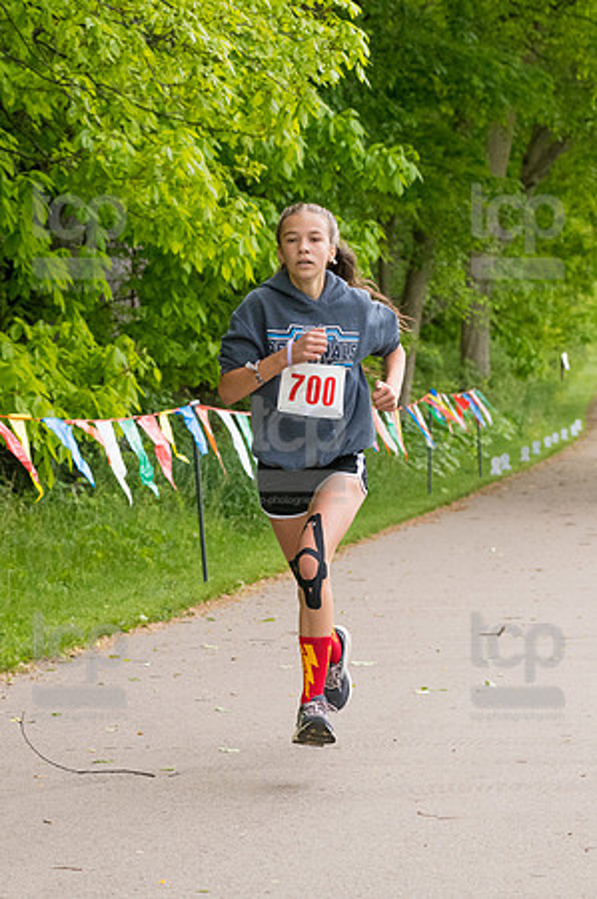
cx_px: 298
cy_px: 450
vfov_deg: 15.2
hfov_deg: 10.1
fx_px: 3366
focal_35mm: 135
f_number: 5.6
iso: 2500
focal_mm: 90
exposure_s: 1/1250
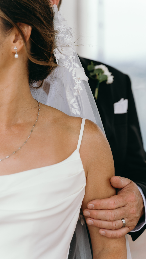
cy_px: 129
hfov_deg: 15.3
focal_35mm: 79
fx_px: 544
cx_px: 70
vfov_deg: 26.9
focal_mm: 75
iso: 100
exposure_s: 1/320
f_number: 2.8
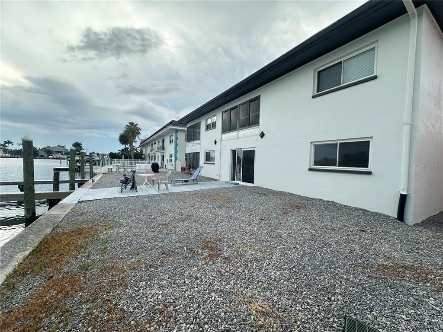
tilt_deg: -0.4
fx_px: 179
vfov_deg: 85.7
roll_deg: -1.8
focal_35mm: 14
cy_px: 166
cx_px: 222
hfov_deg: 102.1
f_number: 2.2
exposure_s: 1/596
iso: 40
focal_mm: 2.22
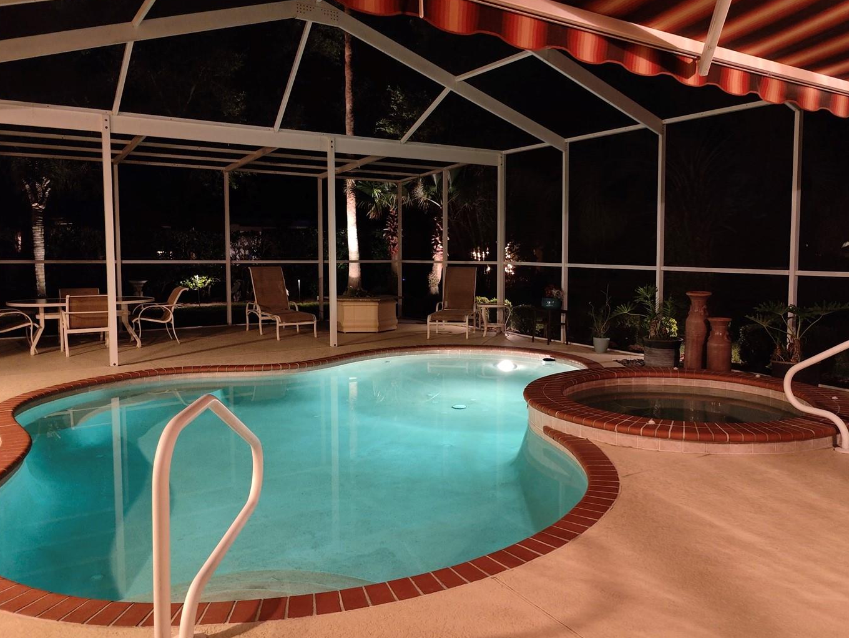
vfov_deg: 51.4
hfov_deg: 65.0
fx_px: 663
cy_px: 306
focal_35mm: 27
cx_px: 480
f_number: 2.8
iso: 3200
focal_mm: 6.06
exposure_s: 1/20
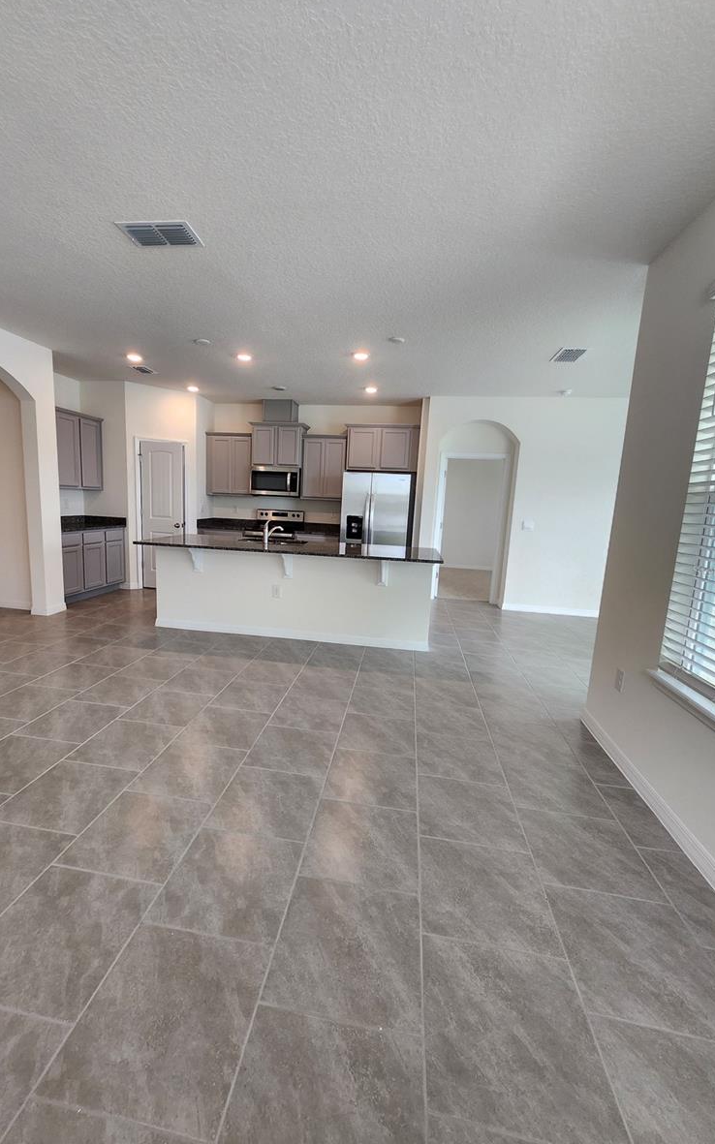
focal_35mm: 14
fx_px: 437
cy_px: 571
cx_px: 326
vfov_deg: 105.3
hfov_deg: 78.5
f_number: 2.2
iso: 80
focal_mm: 1.74
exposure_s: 1/60
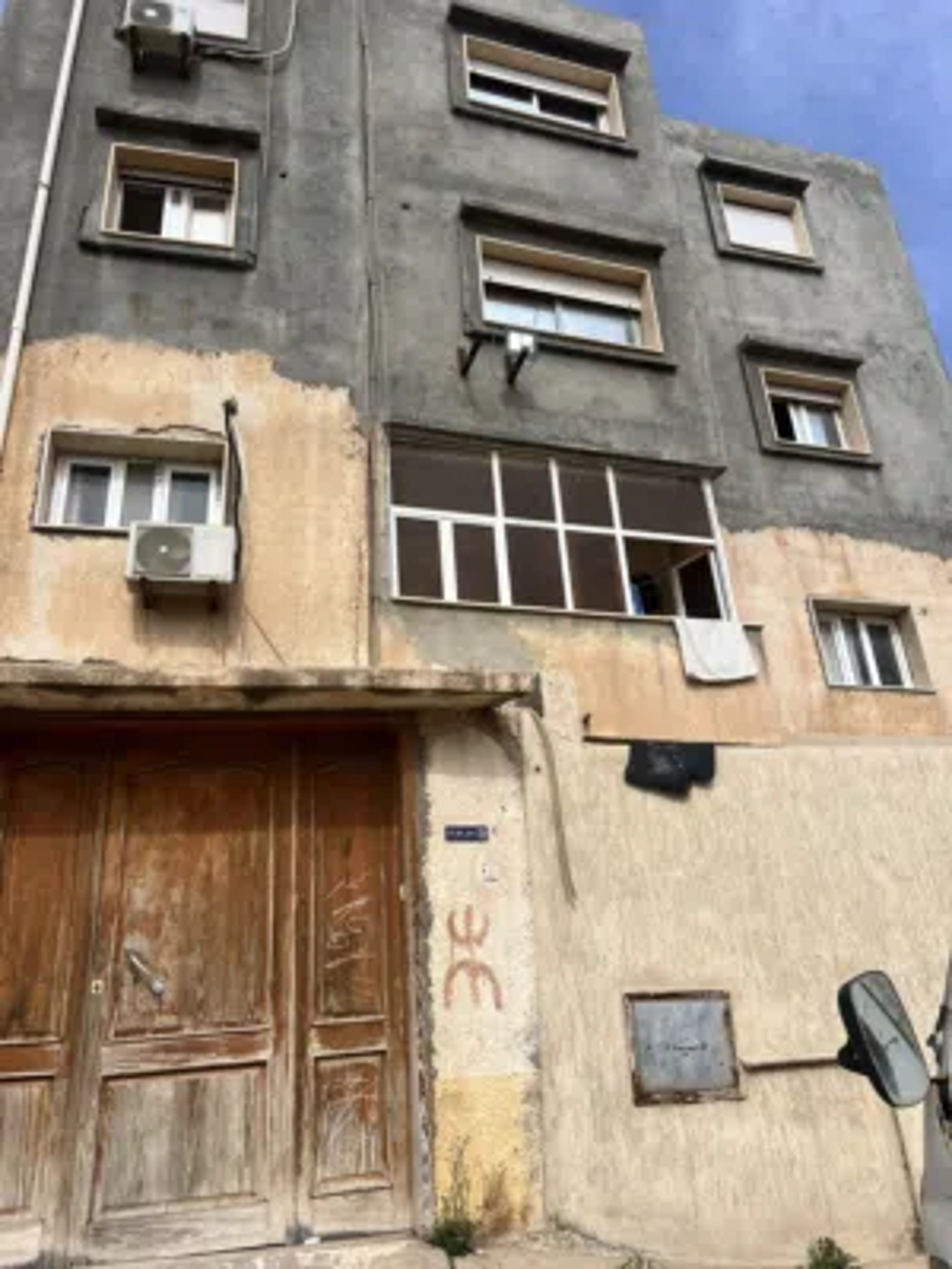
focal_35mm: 26
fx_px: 953
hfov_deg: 53.1
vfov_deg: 67.3
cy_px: 634
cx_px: 476
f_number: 1.5
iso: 50
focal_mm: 5.7
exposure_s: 1/4115
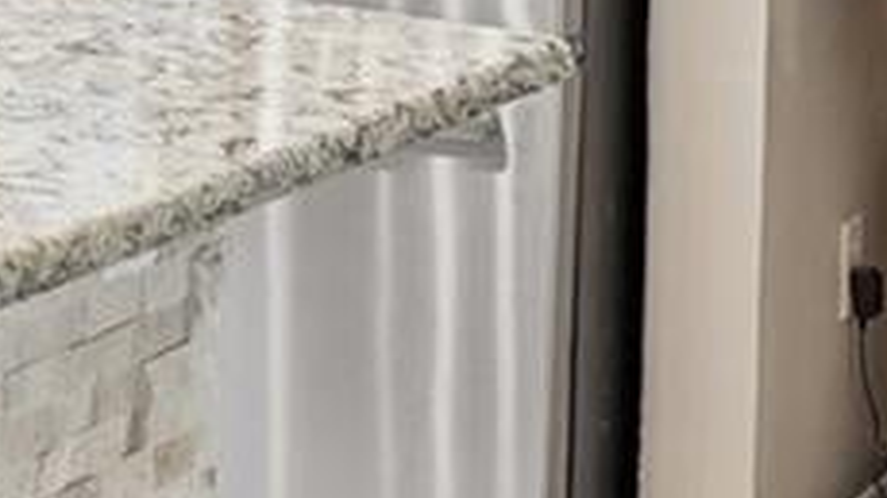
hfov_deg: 14.4
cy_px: -579
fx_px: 2914
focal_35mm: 124
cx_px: -891
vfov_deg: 9.0
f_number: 9
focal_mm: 17
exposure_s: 1/15
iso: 400
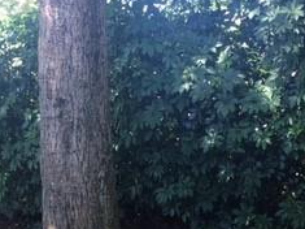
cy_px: 203
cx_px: 183
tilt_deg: -10.5
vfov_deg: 18.4
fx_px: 696
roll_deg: +2.4
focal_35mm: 79
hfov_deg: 24.7
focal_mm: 4.15
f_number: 2.2
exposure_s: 1/60
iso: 25
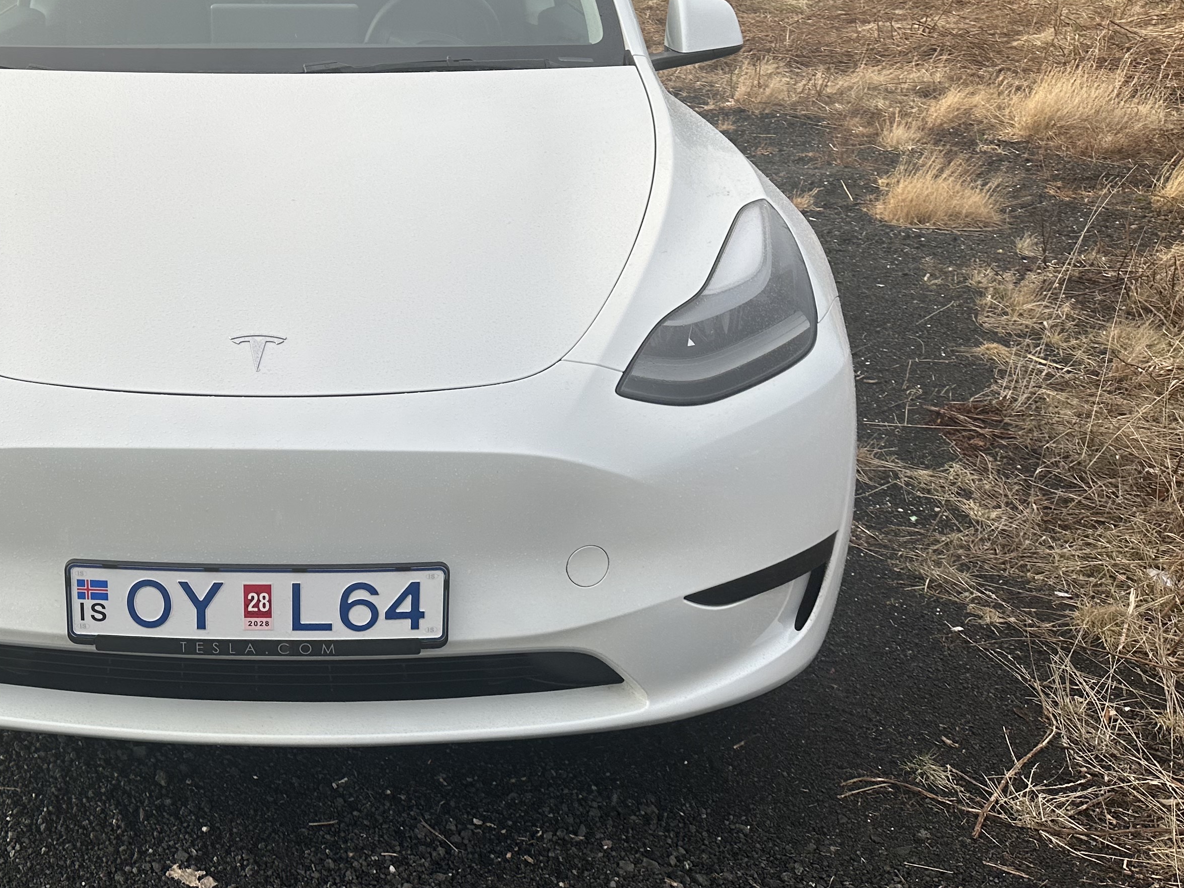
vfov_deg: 35.1
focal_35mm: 41
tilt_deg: -18.4
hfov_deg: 43.7
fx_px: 1402
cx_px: 242
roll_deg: +0.1
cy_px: 371
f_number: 1.78
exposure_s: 1/580
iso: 80
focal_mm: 6.86
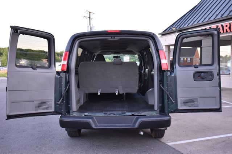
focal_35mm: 38
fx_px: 242
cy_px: 77
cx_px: 116
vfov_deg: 35.5
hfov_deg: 51.3
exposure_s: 1/80
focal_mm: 25
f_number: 4.5
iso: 400
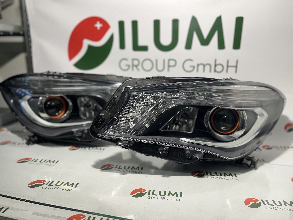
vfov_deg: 53.1
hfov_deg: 67.3
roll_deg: -1.2
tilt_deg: -16.1
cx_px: 146
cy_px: 110
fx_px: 220
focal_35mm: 26
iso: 40
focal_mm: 5.1
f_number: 1.6
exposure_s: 1/100
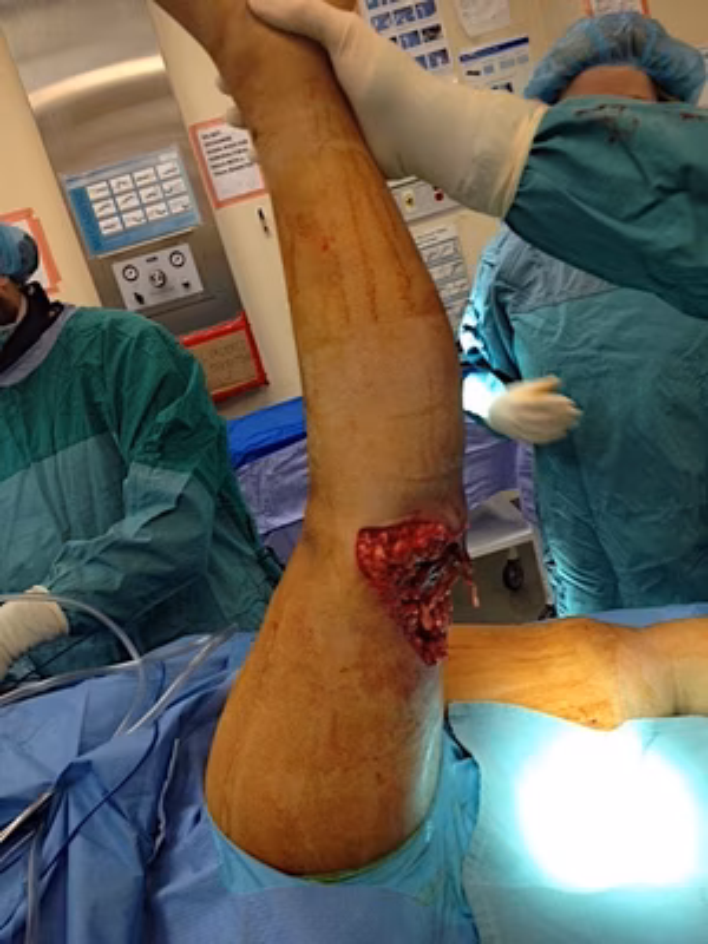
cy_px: 472
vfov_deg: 52.6
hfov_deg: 40.7
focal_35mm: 35
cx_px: 354
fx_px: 954
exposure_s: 1/60
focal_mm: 4.28
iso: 64
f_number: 2.4
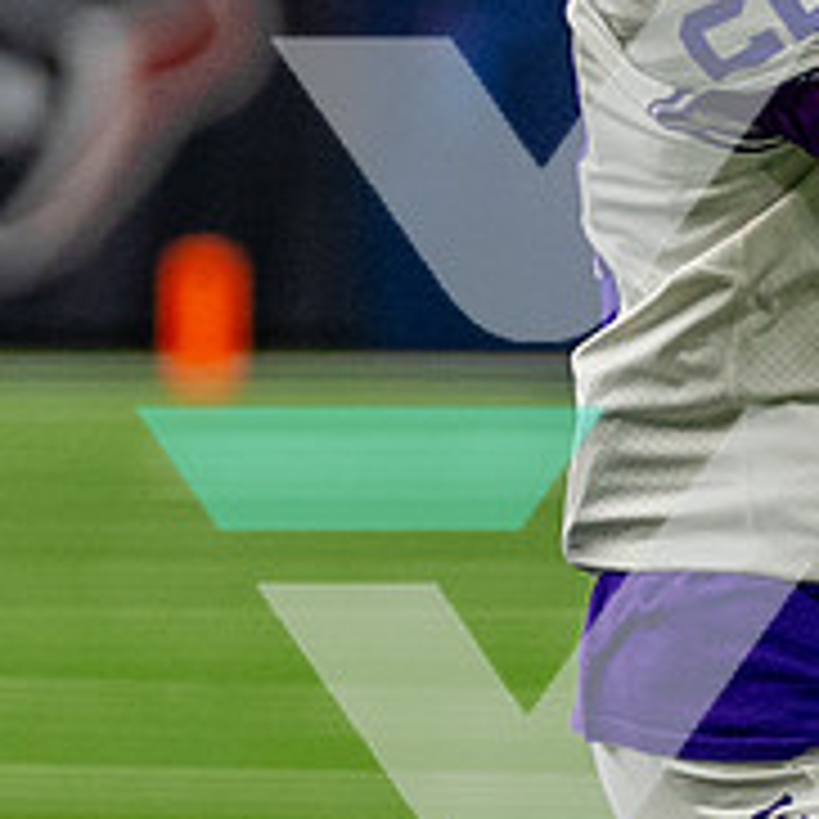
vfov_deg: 1.5
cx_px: 56
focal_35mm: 1154
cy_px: 525
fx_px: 30890
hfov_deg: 1.5
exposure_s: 1/1250
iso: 1250
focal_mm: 176
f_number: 2.8
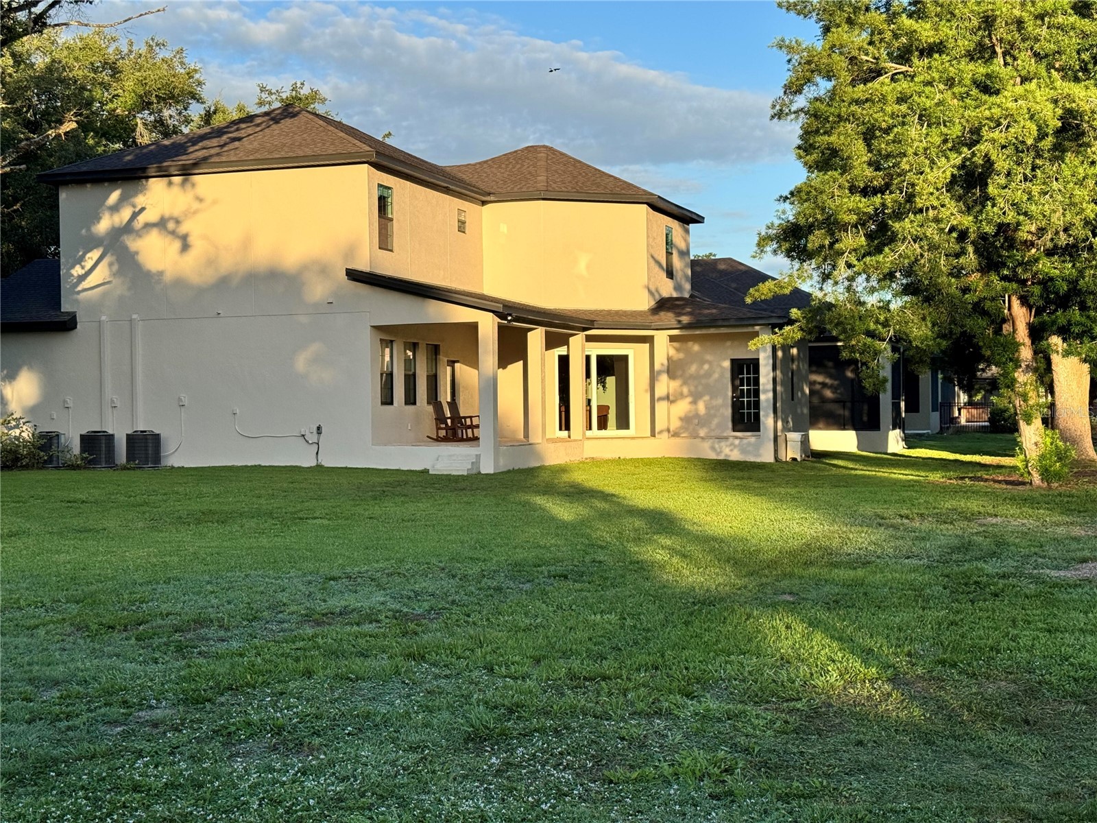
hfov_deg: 39.7
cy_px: 412
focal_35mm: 48
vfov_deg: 30.3
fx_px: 1521
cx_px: 548
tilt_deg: -0.7
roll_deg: +0.6
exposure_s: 1/1984
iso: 64
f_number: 1.78
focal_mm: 6.76
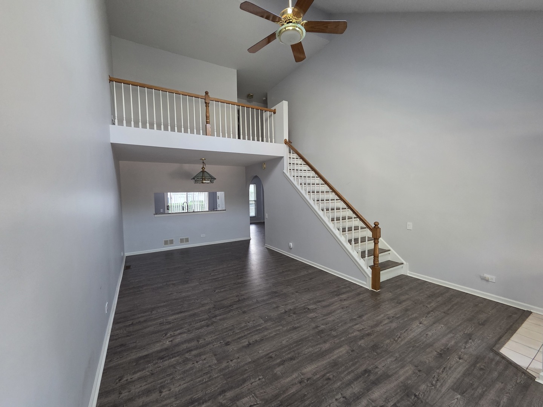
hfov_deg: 106.2
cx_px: 272
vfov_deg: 89.9
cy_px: 204
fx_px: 204
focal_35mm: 13
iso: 250
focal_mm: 2.2
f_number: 2.2
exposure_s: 1/60
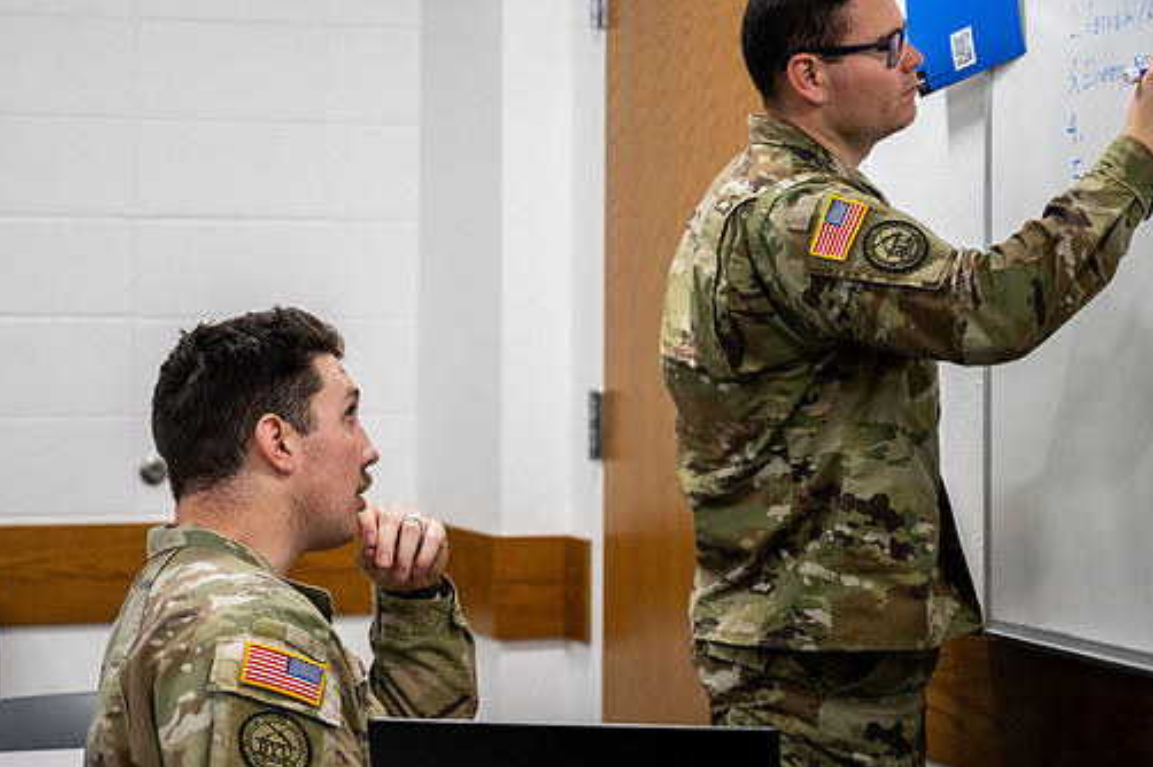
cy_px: 350
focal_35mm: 84
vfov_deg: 16.2
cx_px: 533
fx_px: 2688
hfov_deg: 24.2
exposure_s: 1/400
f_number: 4
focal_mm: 70
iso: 2500
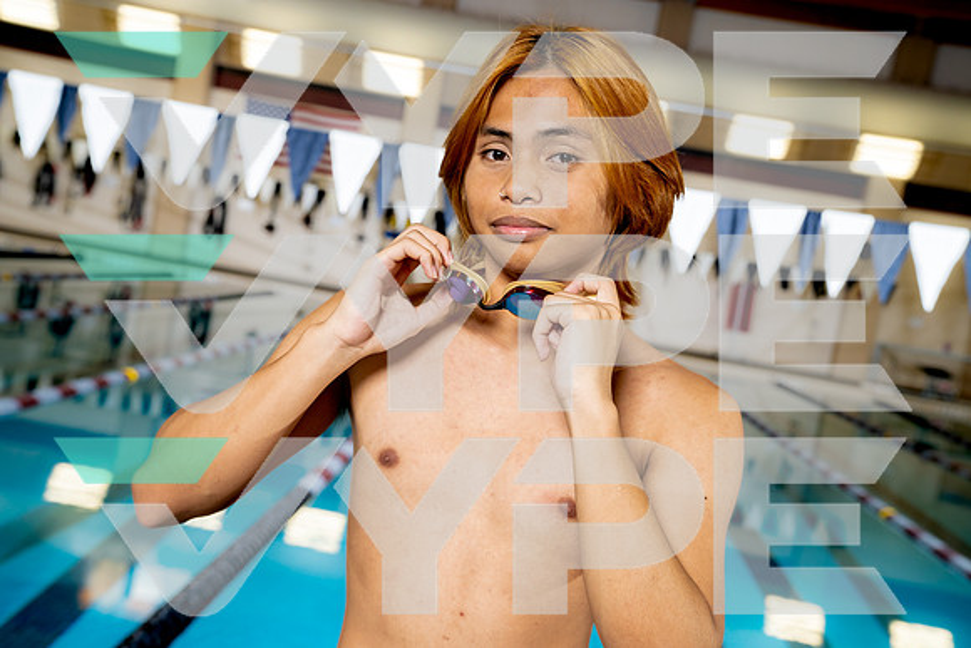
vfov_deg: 30.5
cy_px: 324
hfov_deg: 44.5
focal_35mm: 44
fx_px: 1187
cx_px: 486
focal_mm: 44
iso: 320
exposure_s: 1/250
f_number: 5.6
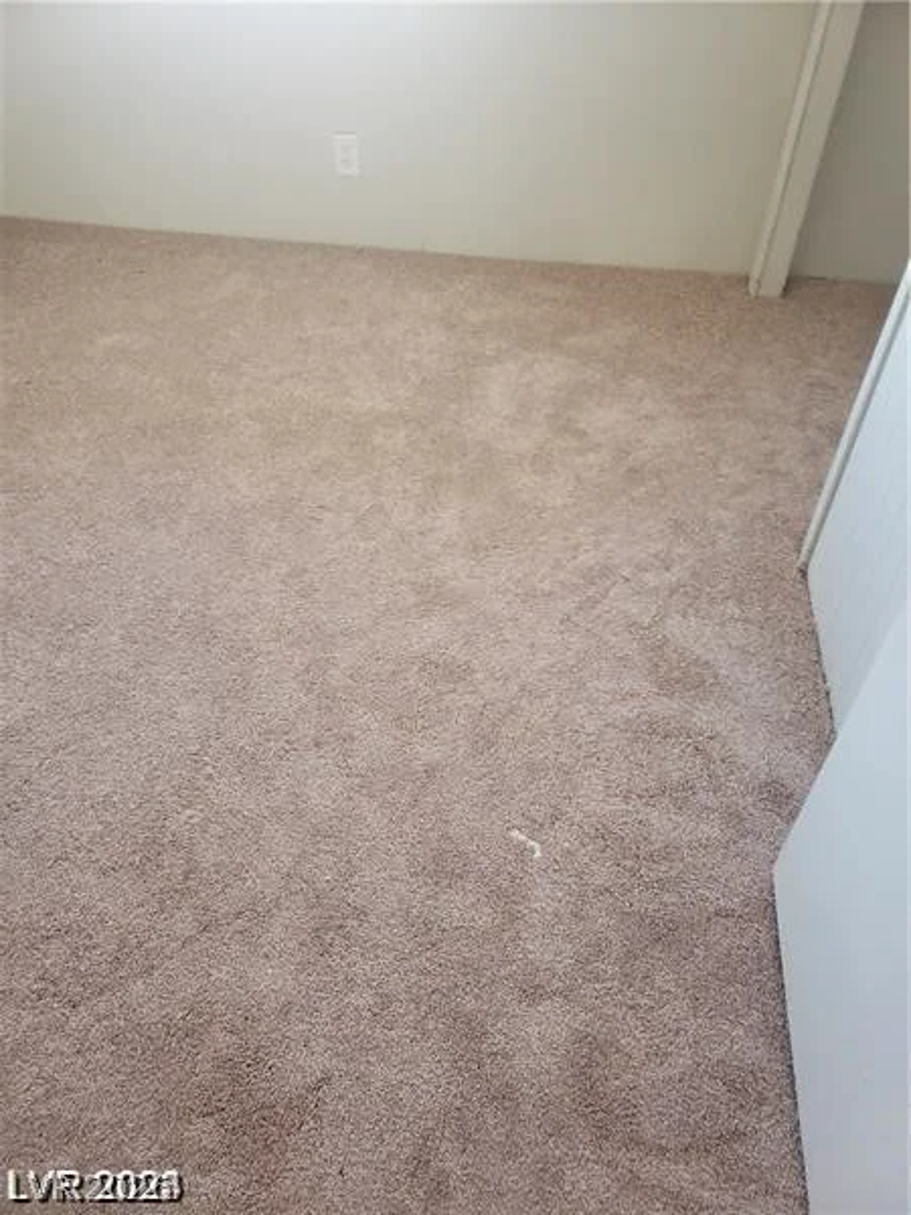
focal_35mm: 26
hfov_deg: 53.1
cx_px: 456
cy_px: 608
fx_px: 912
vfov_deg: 67.3
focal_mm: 4.3
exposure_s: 1/50
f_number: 2.4
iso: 500
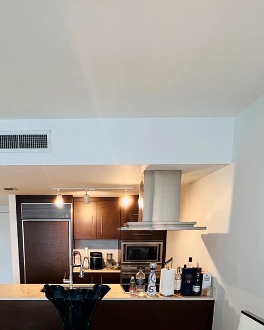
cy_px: 288
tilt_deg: -11.1
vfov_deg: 59.4
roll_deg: +0.0
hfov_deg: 55.5
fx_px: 244
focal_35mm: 25
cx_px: 86
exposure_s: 1/60
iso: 200
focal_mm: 1.57
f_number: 1.8
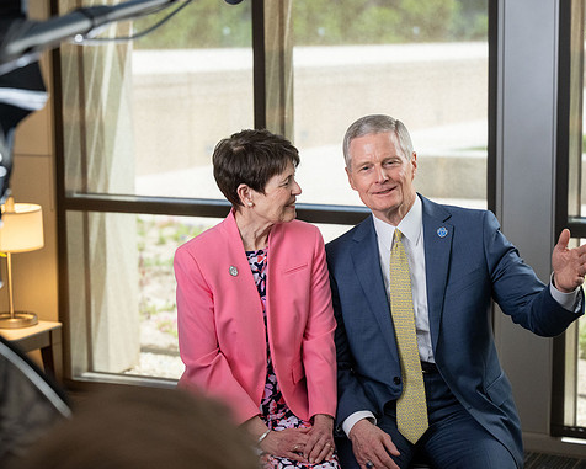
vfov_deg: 19.2
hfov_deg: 23.8
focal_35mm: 80
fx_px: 1388
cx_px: 327
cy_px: 236
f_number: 4
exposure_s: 1/400
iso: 2000
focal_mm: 70
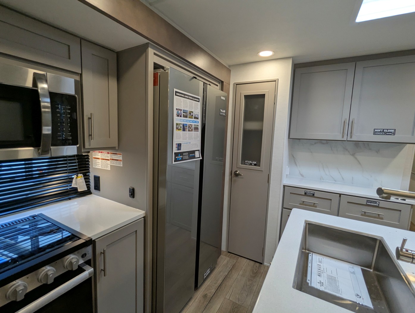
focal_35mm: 16
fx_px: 192
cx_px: 208
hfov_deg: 94.4
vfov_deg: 78.2
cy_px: 156
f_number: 2.2
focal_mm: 2.35
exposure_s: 1/130
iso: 118
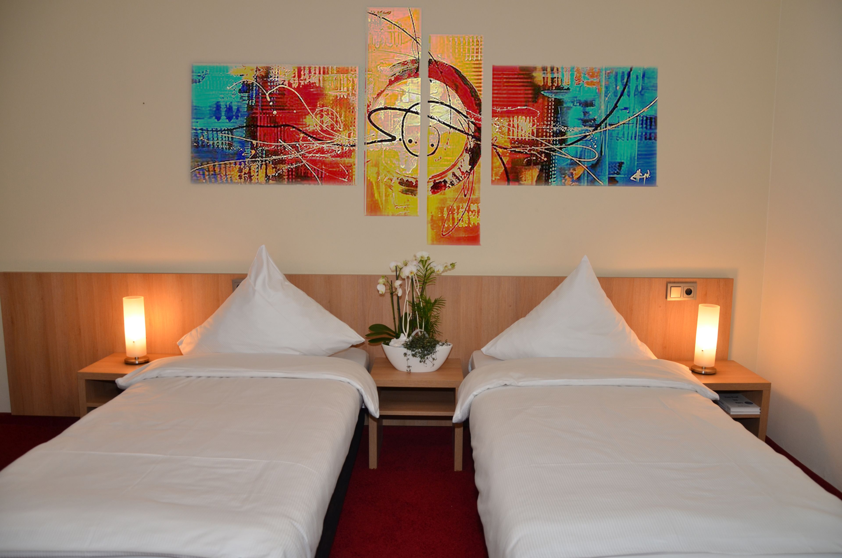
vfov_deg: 47.7
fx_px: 630
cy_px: 279
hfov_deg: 67.5
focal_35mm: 27
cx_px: 421
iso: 320
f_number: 4
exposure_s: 1/60
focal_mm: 18
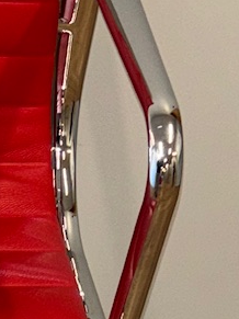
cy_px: 287
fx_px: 1686
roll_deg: -2.0
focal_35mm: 183
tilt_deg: -37.7
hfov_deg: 7.7
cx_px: -269
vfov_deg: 10.7
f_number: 1.6
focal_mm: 5.96
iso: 50
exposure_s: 1/24
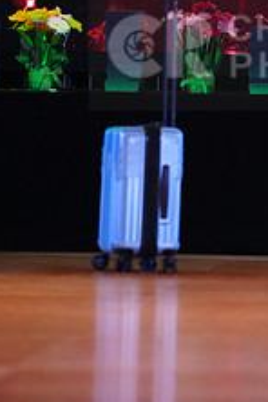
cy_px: 51
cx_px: 340
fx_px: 3506
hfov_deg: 4.4
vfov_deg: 6.6
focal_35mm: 314
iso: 6400
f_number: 2.8
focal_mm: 120
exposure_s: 1/400
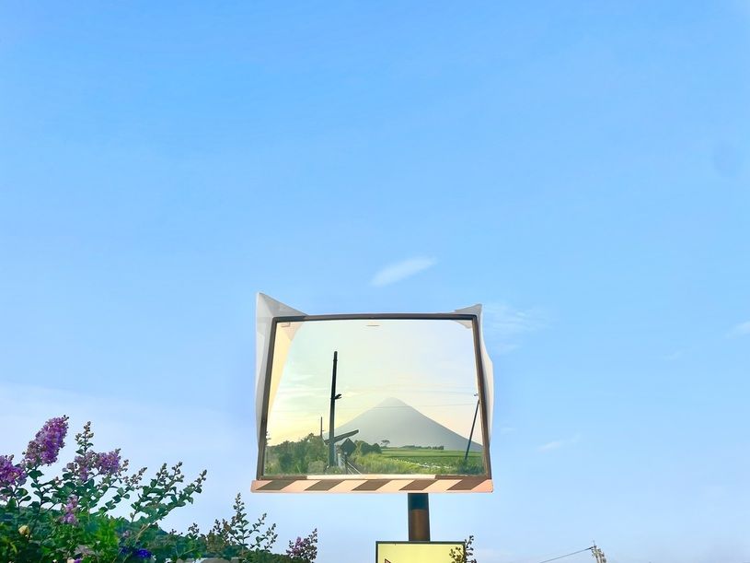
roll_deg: +1.3
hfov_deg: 67.3
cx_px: 375
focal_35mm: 26
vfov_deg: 53.1
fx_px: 563
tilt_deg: +31.0
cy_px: 282
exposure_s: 1/2882
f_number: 1.6
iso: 50
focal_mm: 4.2
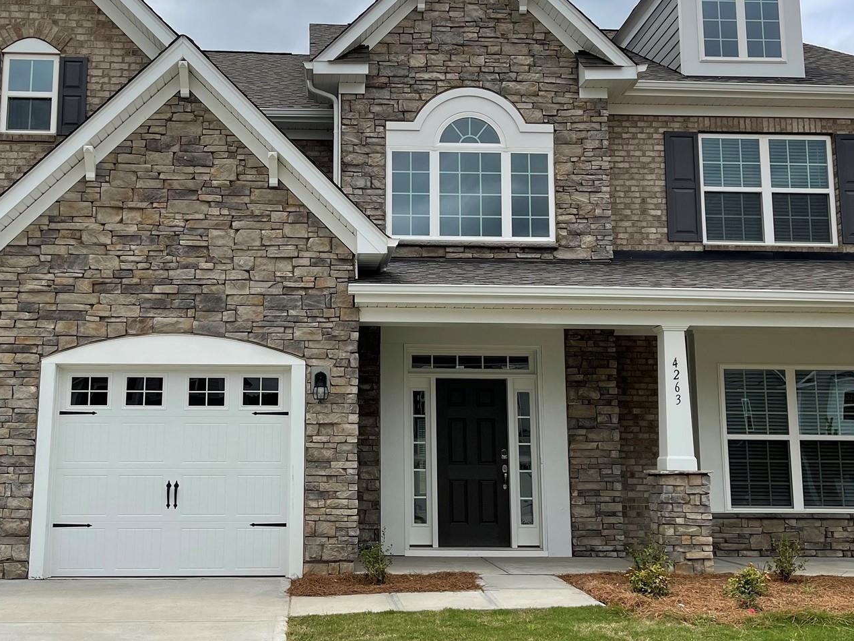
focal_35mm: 42
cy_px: 297
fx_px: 1036
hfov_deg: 44.6
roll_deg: -0.8
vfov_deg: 34.3
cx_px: 342
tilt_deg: +8.0
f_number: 1.6
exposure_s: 1/5618
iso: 32
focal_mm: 5.1
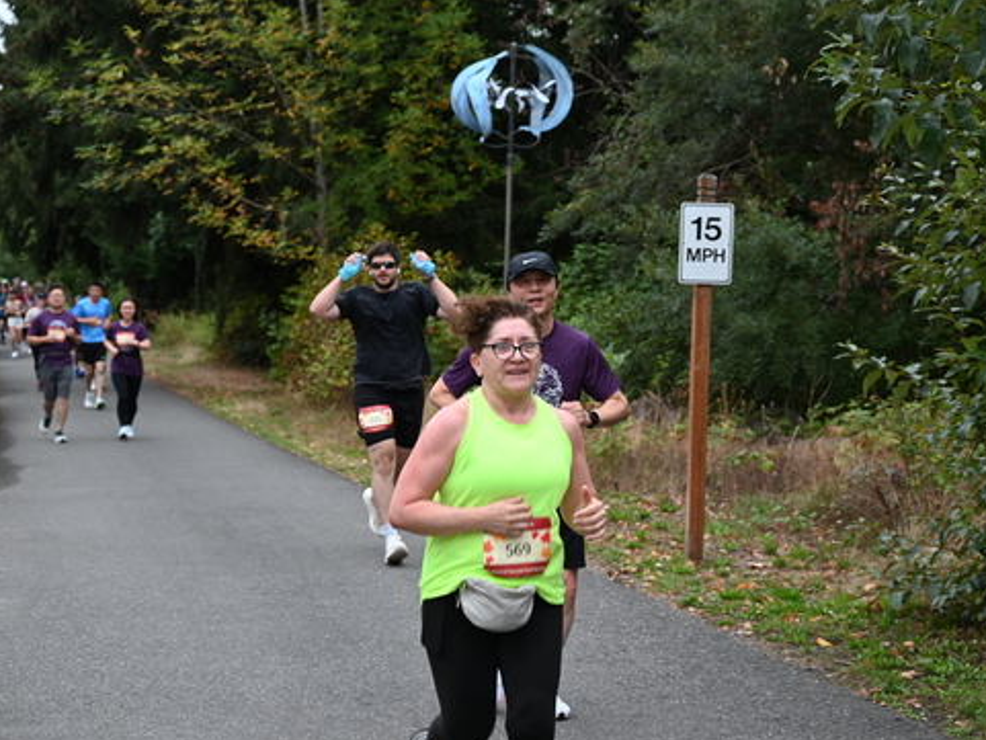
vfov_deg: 19.1
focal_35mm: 77
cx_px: 527
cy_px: 374
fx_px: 2194
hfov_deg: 25.3
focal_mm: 70
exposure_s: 1/125
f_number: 6
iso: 560
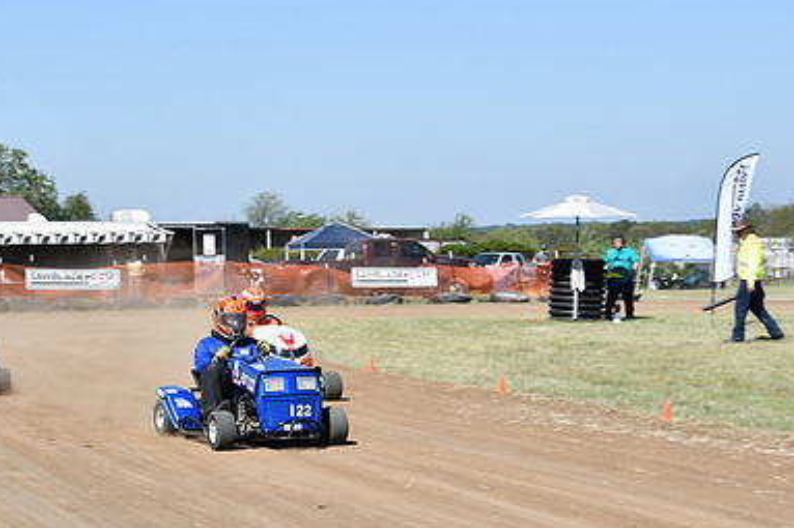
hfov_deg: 20.4
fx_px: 2204
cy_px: 390
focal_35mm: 100
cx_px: 325
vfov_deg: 13.6
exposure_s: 1/250
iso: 100
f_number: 8
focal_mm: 44
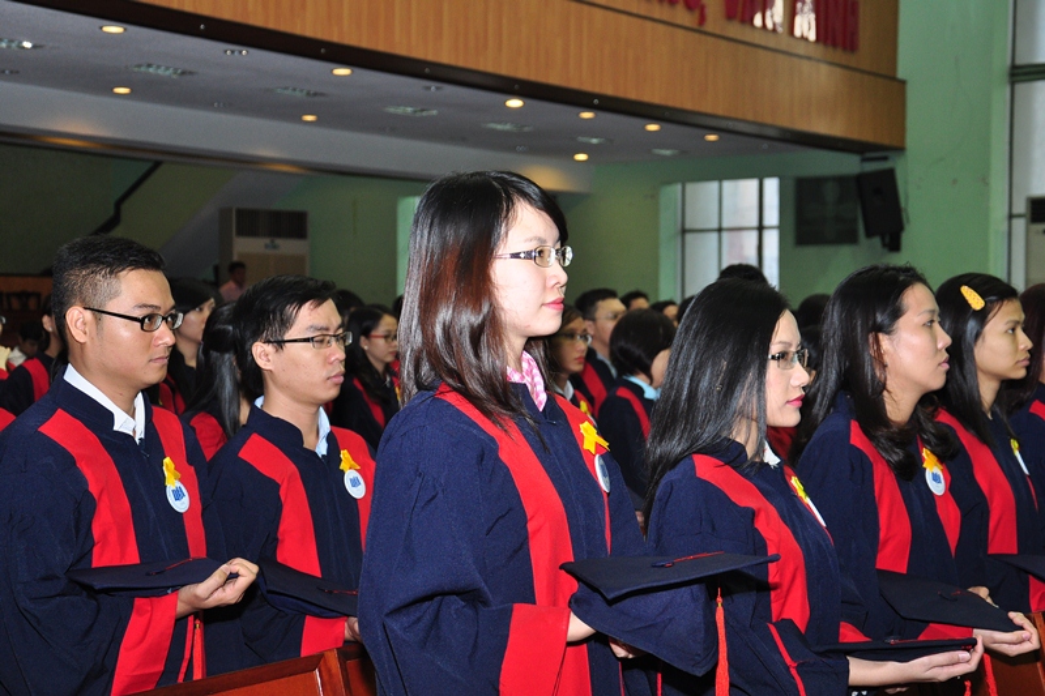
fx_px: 1828
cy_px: 348
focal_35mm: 63
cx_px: 522
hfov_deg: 31.9
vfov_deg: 21.6
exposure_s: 1/60
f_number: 4.8
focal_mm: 42
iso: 500
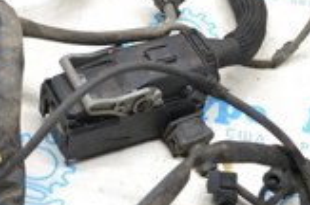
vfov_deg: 11.6
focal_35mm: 118
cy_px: 106
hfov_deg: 17.3
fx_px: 1014
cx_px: 74
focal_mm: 20
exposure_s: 1/250
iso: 1600
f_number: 3.8
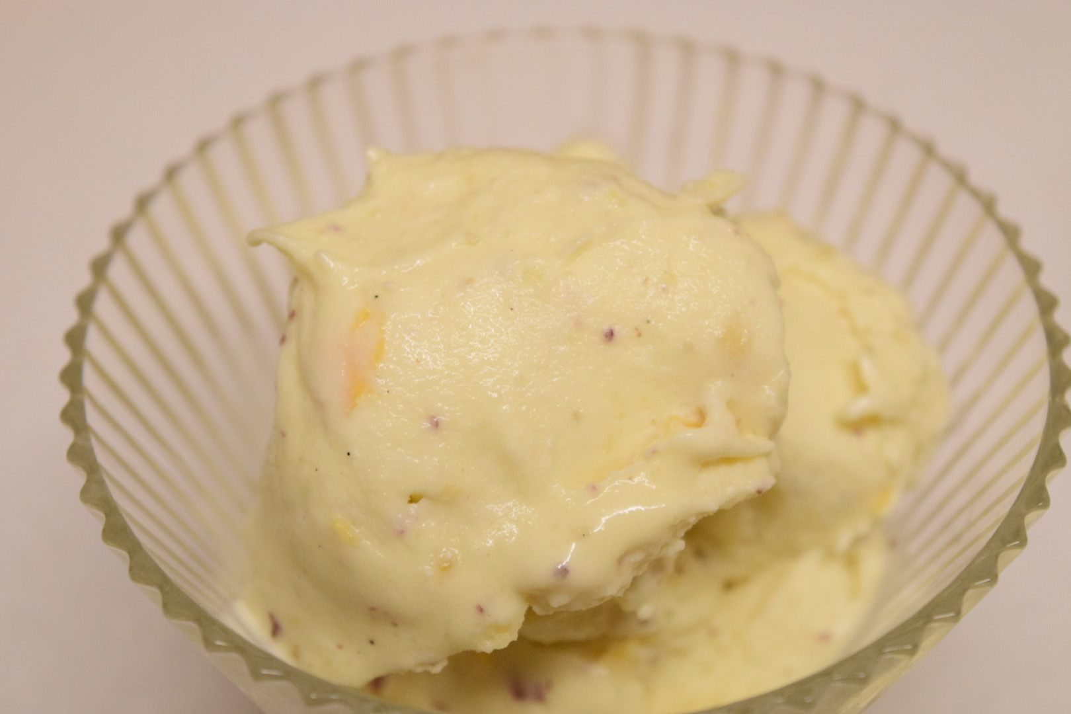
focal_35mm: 75
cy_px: 357
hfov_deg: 27.0
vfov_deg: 18.2
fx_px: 2231
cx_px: 536
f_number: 5.6
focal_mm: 50
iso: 2200
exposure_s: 1/60
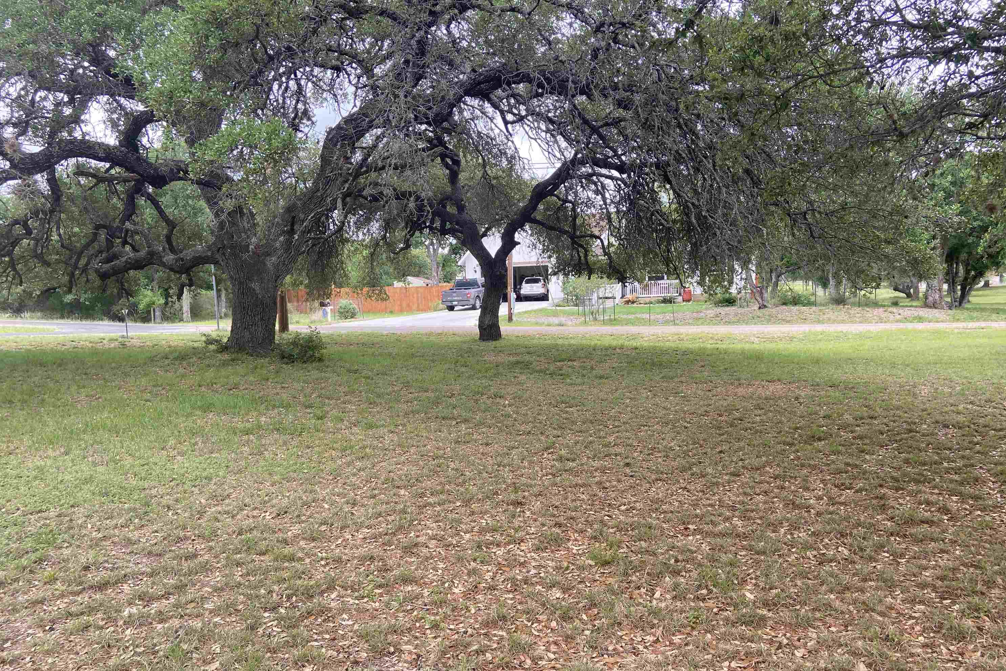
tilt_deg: -6.5
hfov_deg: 65.5
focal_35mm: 28
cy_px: 380
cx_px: 510
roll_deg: +0.8
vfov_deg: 46.3
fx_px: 782
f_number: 1.8
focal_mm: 4.25
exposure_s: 1/175
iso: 32
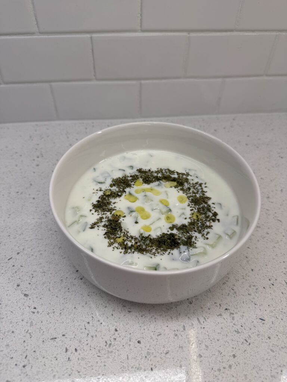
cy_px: 191
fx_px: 265
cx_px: 144
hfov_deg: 56.8
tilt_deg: -46.6
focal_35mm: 24
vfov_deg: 71.6
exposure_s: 1/1005
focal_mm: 6.76
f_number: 1.78
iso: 80
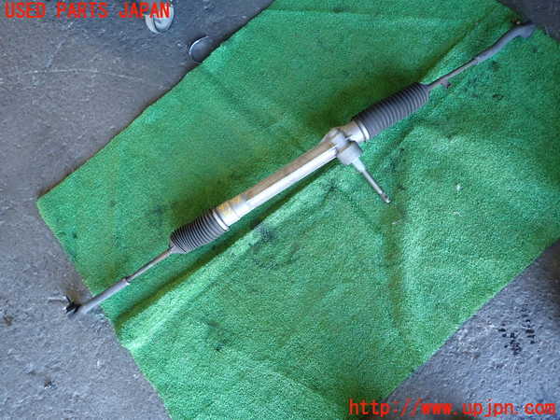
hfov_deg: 69.4
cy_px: 210
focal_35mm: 25
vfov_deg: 54.9
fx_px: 404
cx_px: 280
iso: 200
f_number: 2
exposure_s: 1/30
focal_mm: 4.5
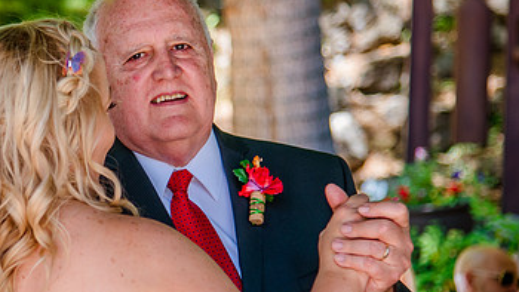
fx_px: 2326
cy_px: 108
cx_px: 69
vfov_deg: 7.2
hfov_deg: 12.6
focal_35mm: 169
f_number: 4
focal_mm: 85
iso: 320
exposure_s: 1/200
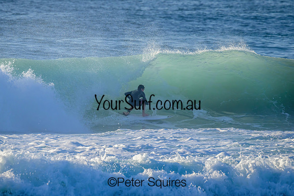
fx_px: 5325
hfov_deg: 3.2
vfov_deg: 2.1
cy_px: 95
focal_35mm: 652
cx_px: 126
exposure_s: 1/1600
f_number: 11
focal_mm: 560
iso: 800
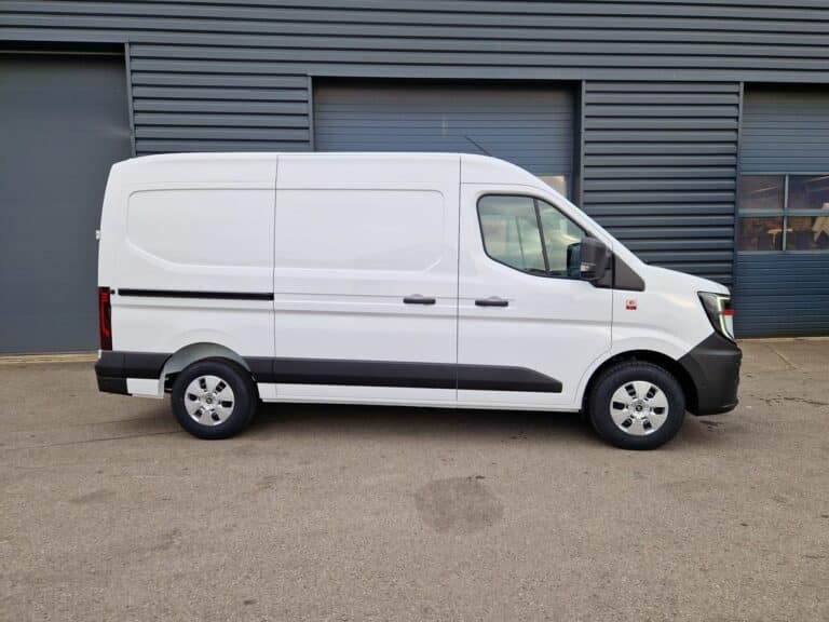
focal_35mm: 23
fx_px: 551
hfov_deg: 73.9
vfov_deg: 58.9
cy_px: 311
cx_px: 414
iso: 50
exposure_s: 1/1205
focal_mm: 5.4
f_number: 1.8
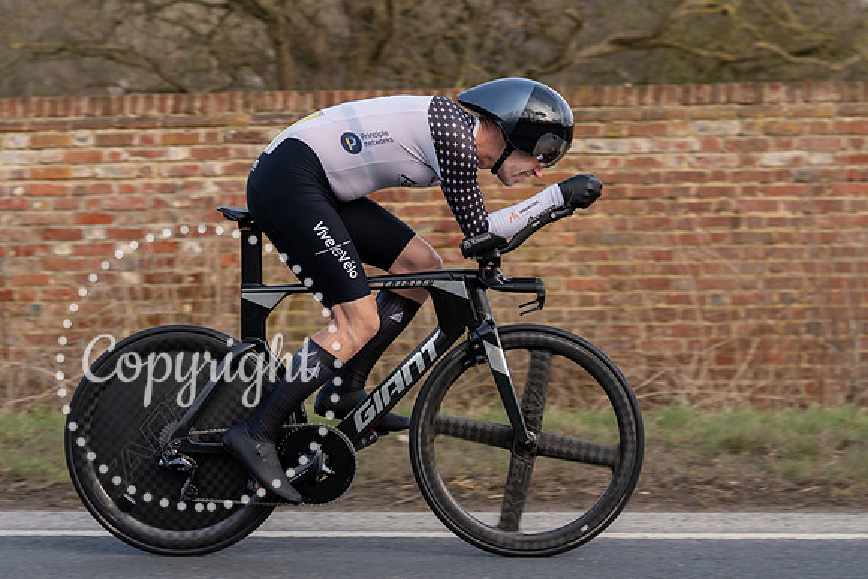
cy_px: 224
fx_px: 2863
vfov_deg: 11.5
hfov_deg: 17.2
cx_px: 335
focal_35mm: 119
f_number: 4
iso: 250
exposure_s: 1/800
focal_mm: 94
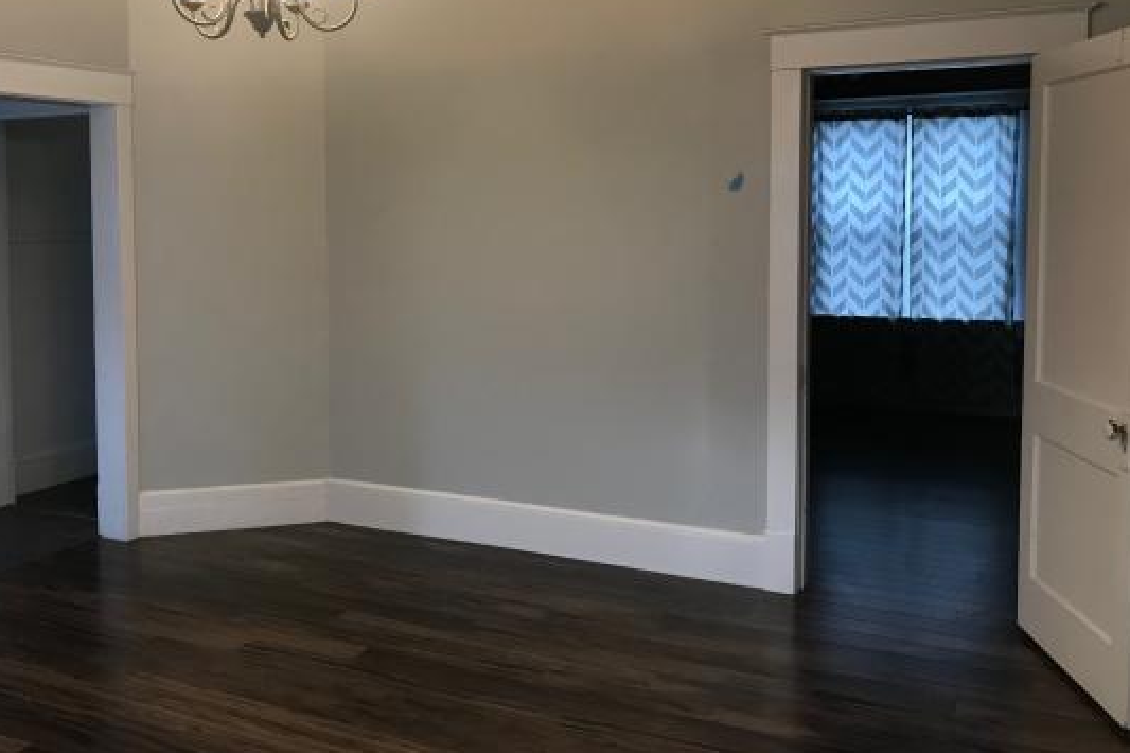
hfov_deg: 54.1
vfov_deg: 37.6
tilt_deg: -3.3
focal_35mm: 35
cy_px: 280
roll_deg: +0.3
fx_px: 1098
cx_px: 464
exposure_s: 1/20
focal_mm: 3.99
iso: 40
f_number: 1.8
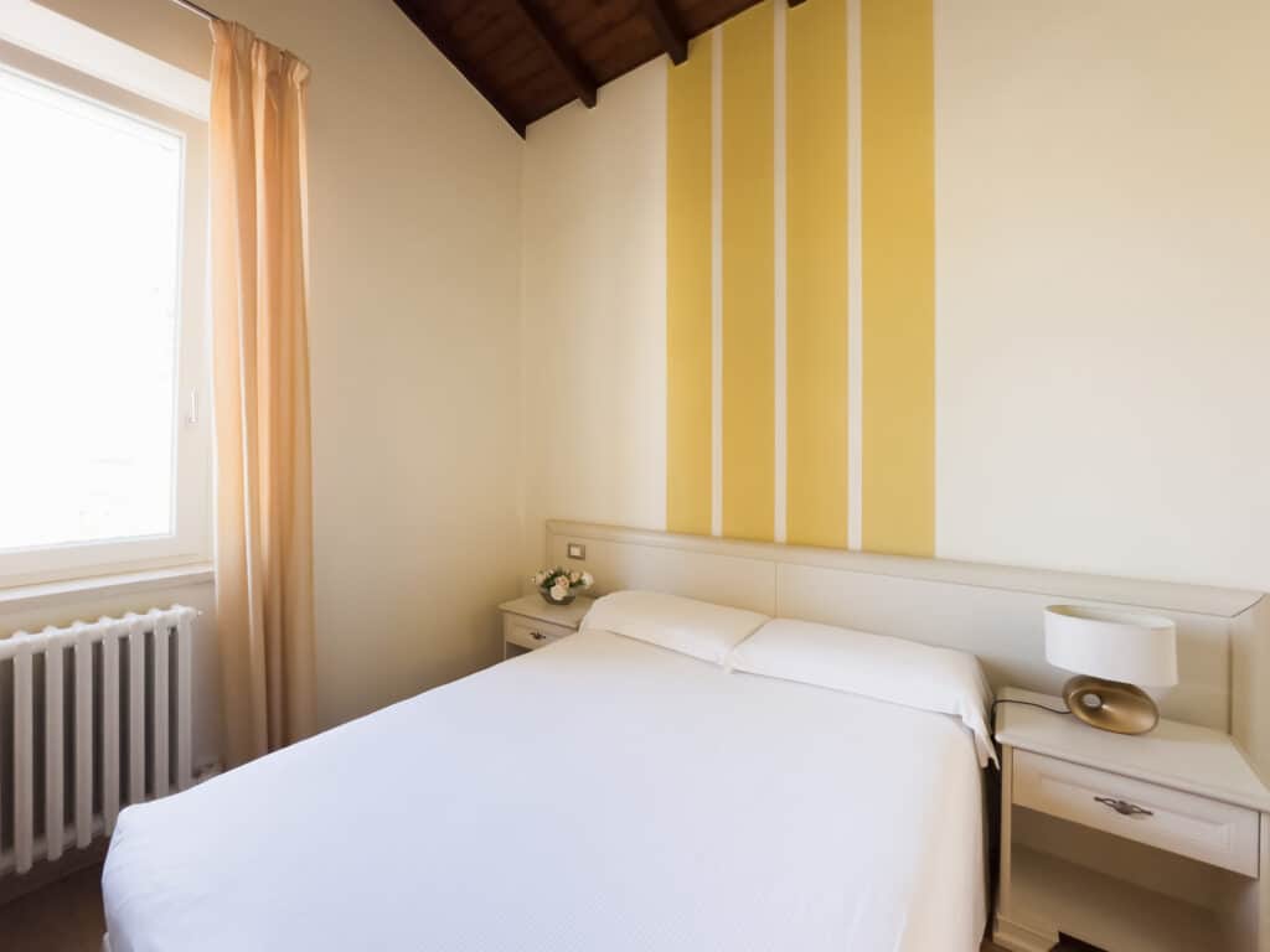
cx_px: 635
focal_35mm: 14
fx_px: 514
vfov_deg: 85.7
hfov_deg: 102.1
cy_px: 476
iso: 200
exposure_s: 1/50
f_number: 2.2
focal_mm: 2.22
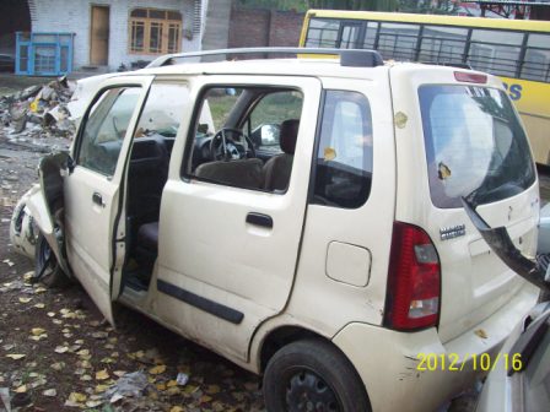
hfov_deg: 51.4
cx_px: 275
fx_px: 572
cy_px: 206
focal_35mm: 36
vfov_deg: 39.7
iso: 224
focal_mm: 6
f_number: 2.7
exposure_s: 1/128
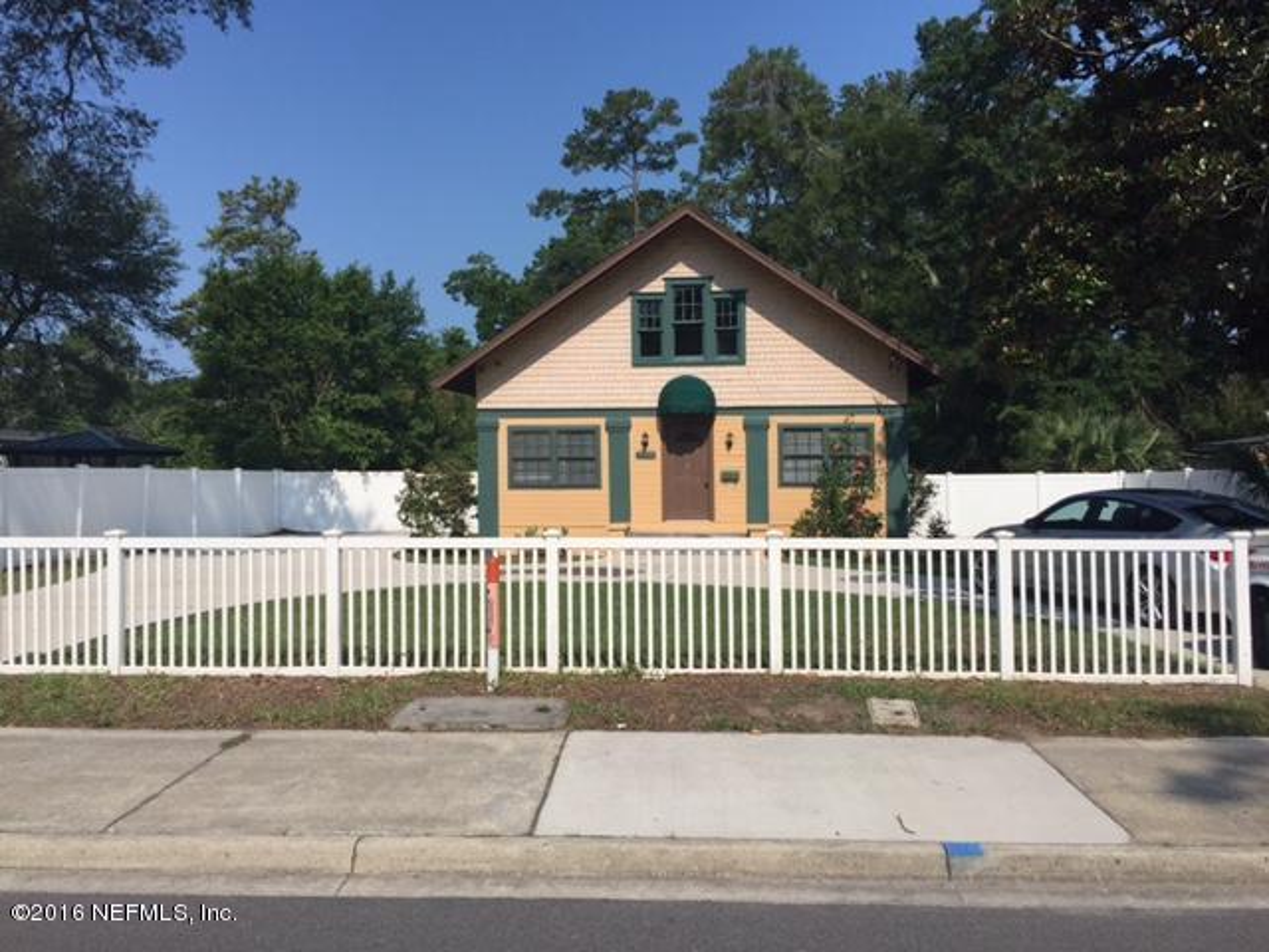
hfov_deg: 61.7
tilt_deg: +0.3
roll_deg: -0.4
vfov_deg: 48.2
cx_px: 634
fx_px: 1063
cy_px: 476
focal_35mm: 29
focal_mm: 4.15
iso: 32
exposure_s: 1/3968
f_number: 2.2
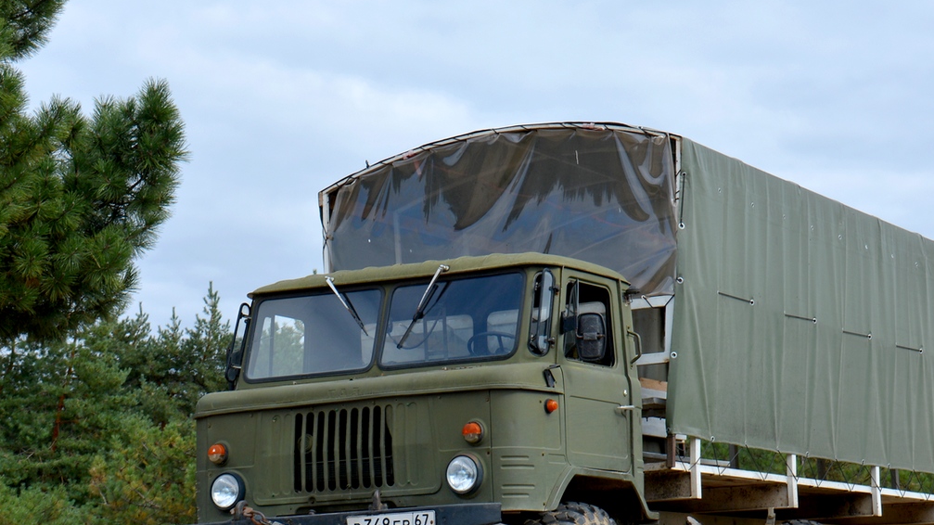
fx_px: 1981
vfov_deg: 15.1
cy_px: 337
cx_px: 529
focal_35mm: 80
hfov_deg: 26.5
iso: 140
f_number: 8
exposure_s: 1/250
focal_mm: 38
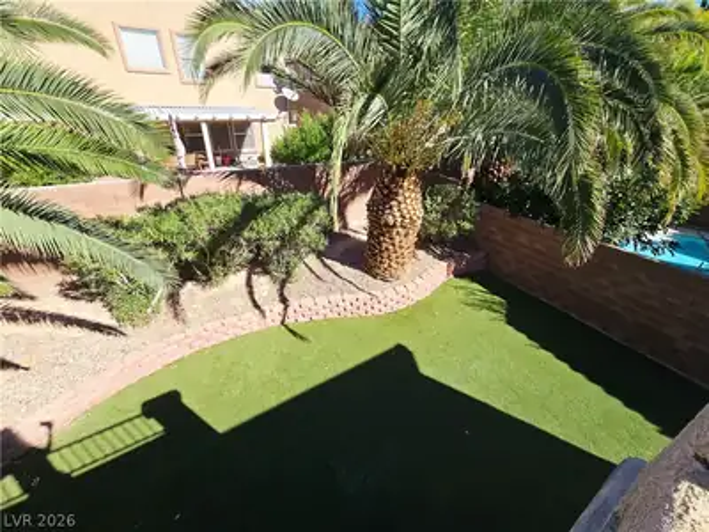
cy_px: 266
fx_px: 266
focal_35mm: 13
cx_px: 354
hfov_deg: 106.2
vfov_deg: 89.9
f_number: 2.2
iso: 50
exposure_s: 1/1559
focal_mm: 2.2
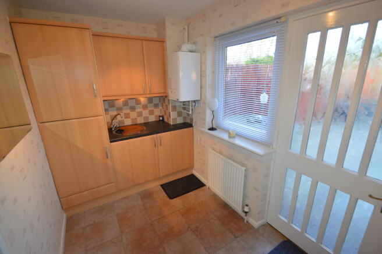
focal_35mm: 15
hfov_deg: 100.4
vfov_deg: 77.2
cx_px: 191
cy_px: 127
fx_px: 159
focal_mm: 10
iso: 400
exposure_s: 1/80
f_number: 4
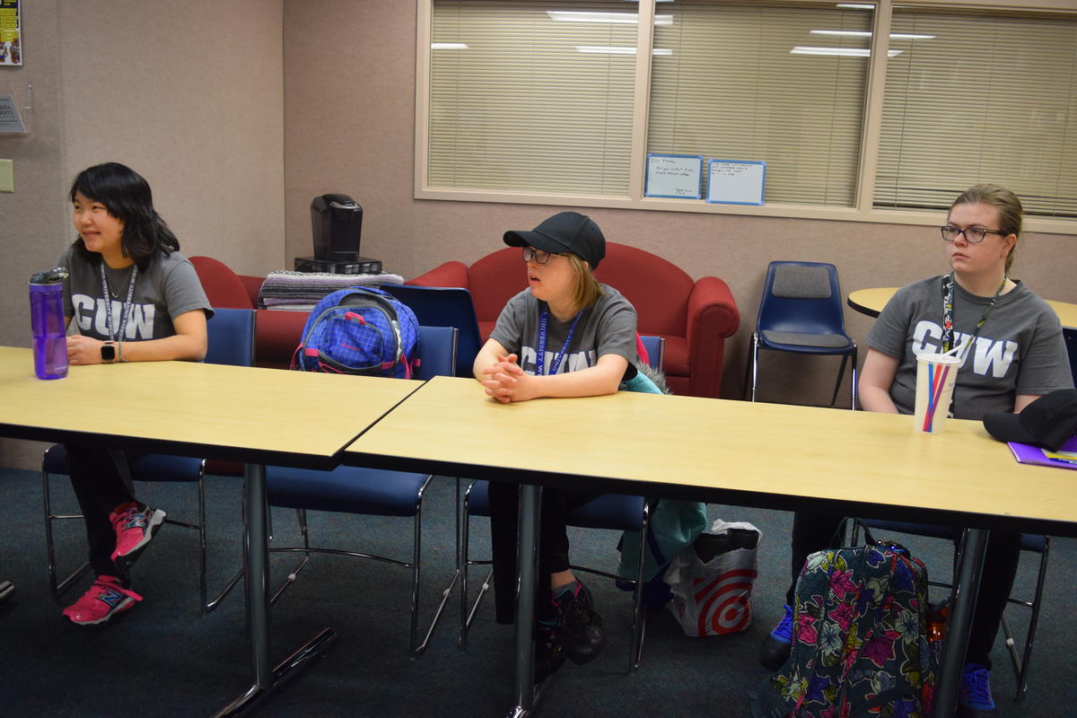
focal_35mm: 30
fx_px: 897
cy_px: 359
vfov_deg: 43.6
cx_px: 538
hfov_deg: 61.9
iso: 720
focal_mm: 20
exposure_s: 1/60
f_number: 4
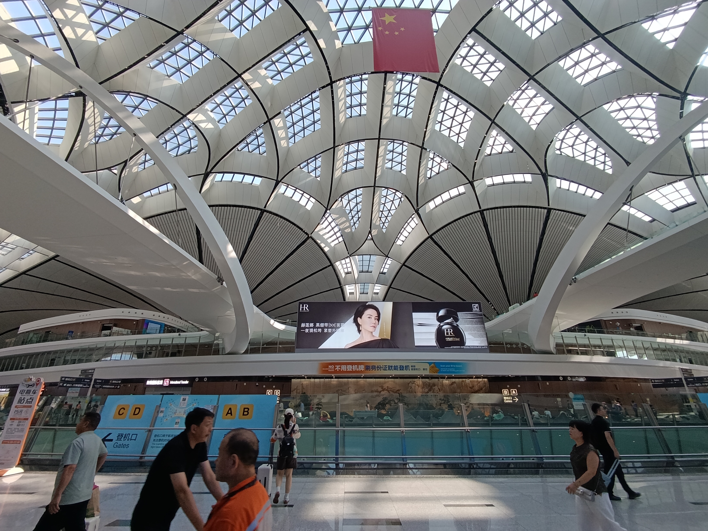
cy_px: 266
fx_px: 327
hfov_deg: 94.5
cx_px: 354
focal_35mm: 16
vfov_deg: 78.1
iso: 50
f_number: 2.2
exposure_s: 1/100
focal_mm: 1.65
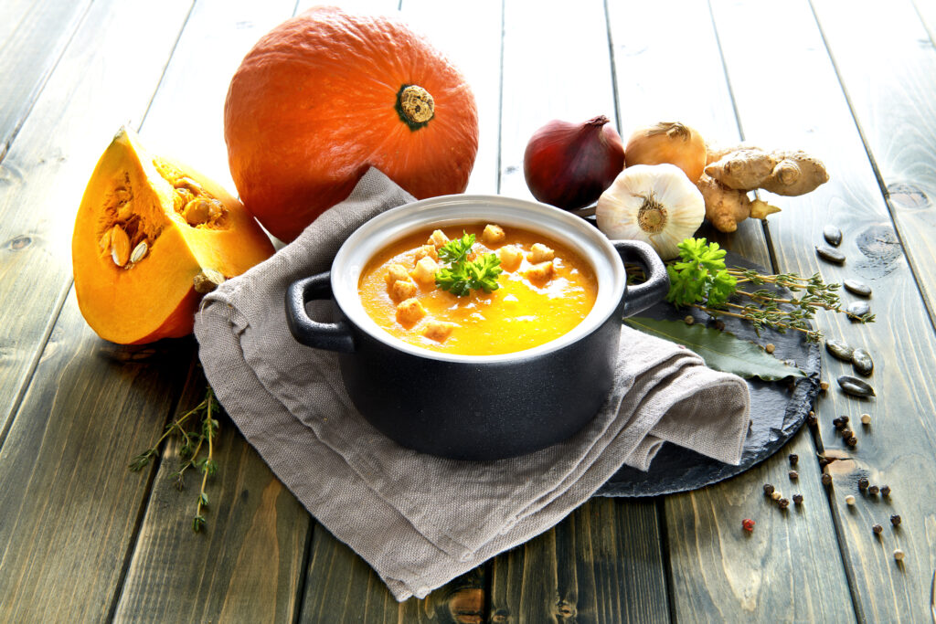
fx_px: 1300
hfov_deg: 39.6
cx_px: 468
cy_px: 312
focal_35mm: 50
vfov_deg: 27.0
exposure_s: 1/3
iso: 100
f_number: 9
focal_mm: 50
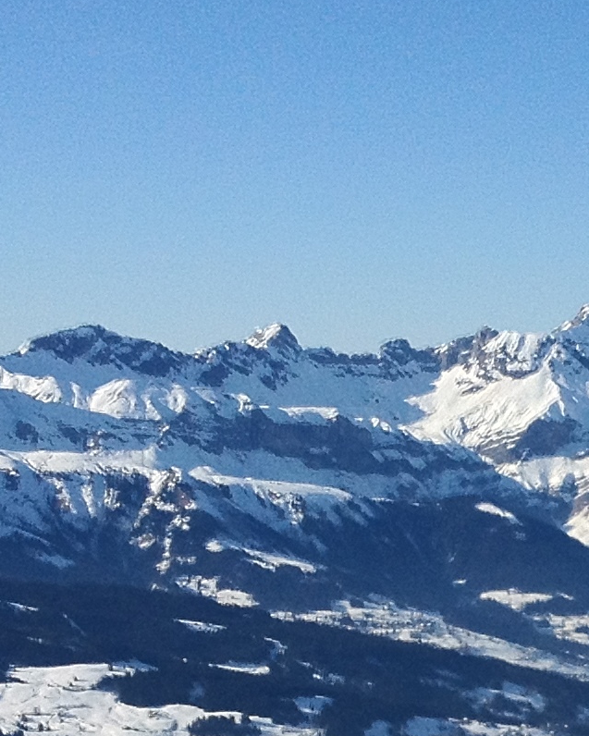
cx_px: 768
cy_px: 736
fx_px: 3050
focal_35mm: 140
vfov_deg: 13.6
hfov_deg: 10.8
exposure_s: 1/3690
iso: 64
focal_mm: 4.28
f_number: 2.4
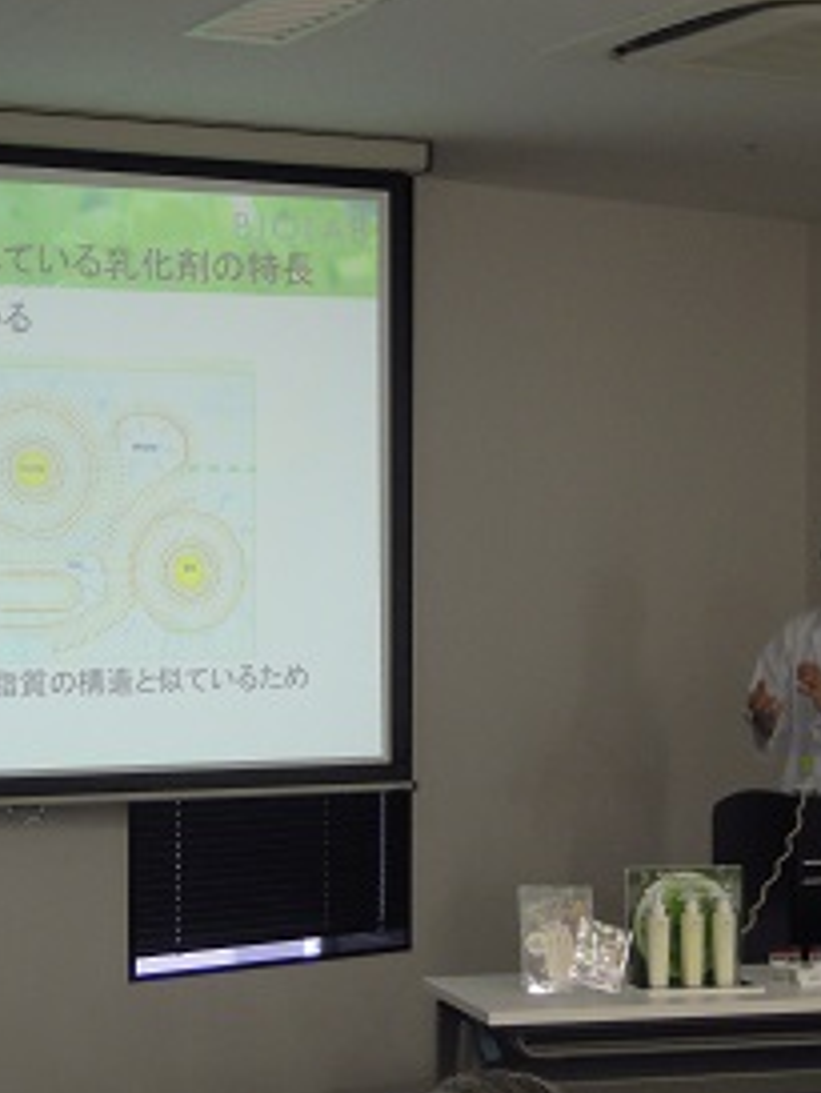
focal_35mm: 79
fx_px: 2496
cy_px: 540
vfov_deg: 24.7
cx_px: 352
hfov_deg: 18.7
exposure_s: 1/40
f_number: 3.7
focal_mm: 9.6
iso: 400
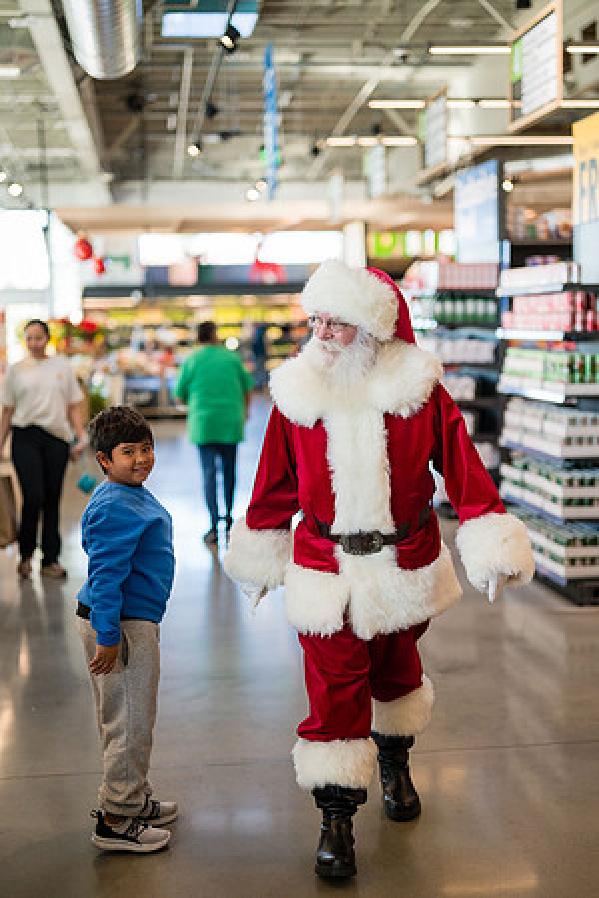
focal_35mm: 50
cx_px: 300
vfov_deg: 39.6
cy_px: 449
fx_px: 1248
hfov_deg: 27.0
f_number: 1.4
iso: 500
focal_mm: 50
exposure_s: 1/640
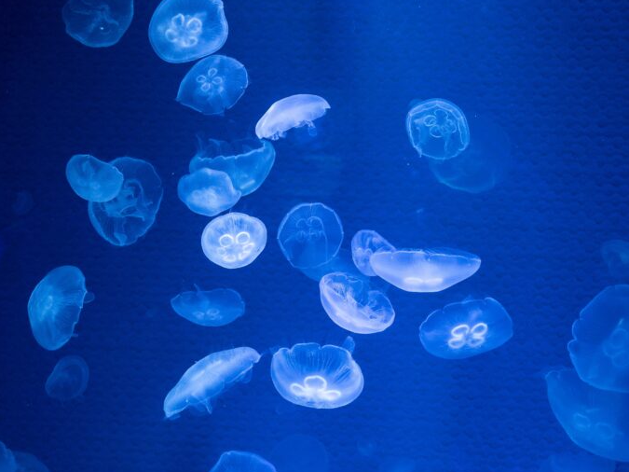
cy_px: 172
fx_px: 981
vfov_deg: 26.9
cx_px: 314
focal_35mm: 54
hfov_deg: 35.5
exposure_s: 1/160
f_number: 5
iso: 3200
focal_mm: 37
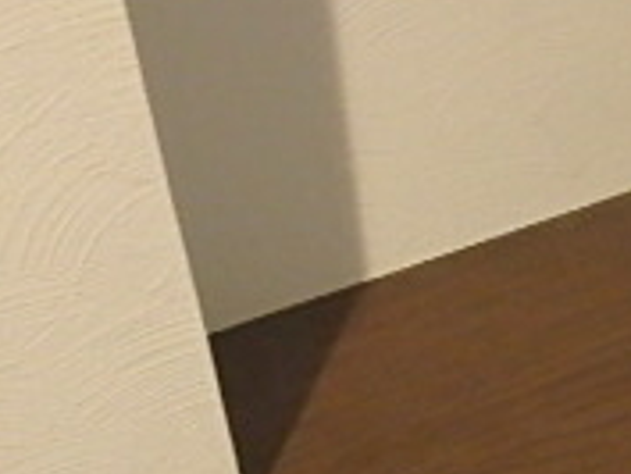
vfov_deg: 18.0
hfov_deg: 24.1
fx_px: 1386
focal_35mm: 76
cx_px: 681
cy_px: 631
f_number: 3.5
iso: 800
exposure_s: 1/20
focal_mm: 3.7
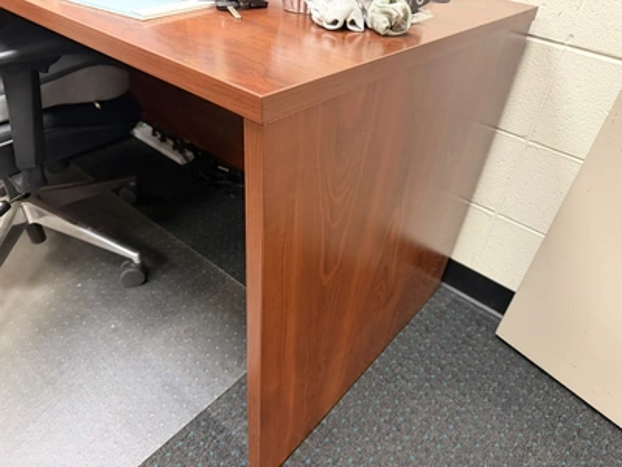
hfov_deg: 71.6
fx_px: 431
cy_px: 234
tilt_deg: -38.6
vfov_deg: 56.8
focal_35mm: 24
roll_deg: -4.5
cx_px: 311
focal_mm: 6.76
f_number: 1.78
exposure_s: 1/60
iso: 320
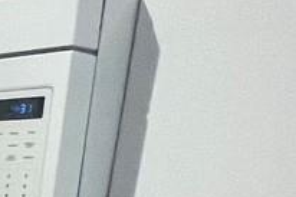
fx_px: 863
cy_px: 354
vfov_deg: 12.0
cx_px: -647
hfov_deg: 10.7
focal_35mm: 105
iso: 160
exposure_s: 1/120
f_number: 1.8
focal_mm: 1.57
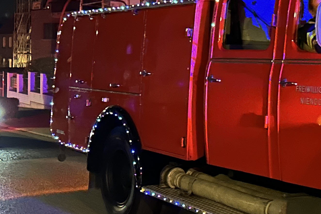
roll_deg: -1.5
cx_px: 237
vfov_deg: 17.9
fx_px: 678
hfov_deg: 26.3
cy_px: 72
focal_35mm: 76
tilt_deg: -3.5
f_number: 1.78
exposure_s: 1/14
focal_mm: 6.86
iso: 3200
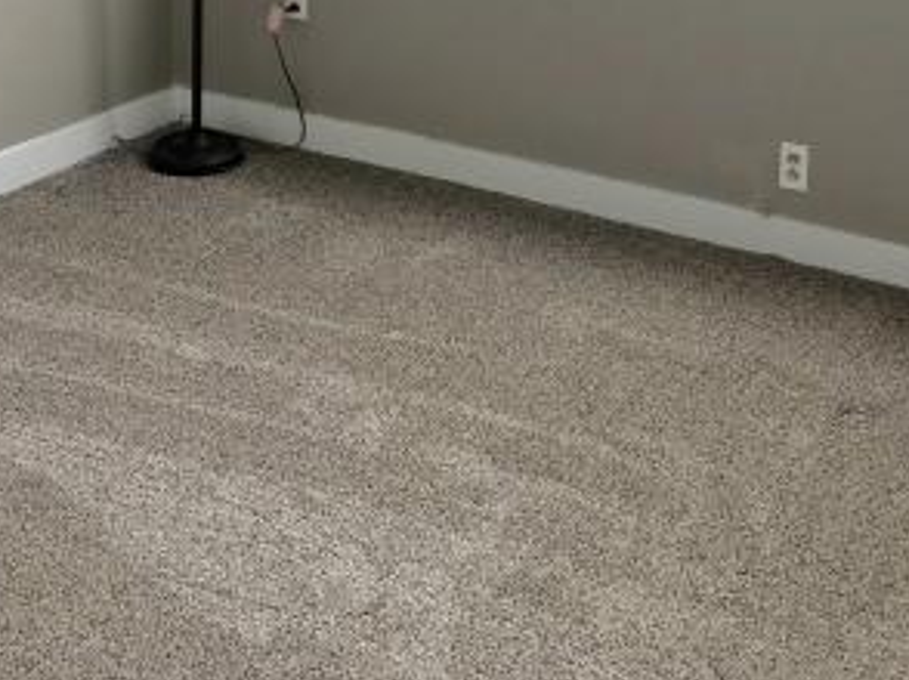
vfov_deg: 22.8
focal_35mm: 61
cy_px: -34
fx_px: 1601
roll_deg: -3.4
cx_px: 547
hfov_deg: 31.6
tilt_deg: -13.9
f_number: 1.8
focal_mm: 3.99
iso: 25
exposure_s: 1/40
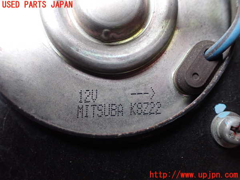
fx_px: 208
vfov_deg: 46.8
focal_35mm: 30
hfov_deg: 60.0
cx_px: 120
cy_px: 90
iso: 500
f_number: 2.3
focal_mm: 5.4
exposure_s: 1/125
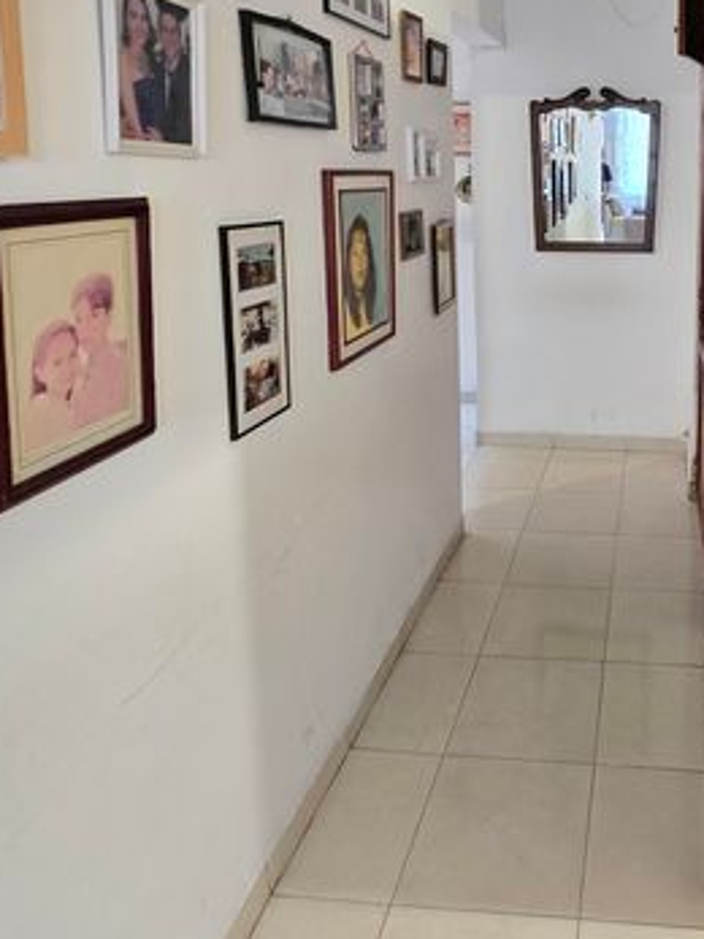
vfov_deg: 66.1
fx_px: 678
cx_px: 615
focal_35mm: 25
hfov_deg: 49.7
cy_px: 264
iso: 1000
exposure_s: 1/60
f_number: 2.2
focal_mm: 2.2
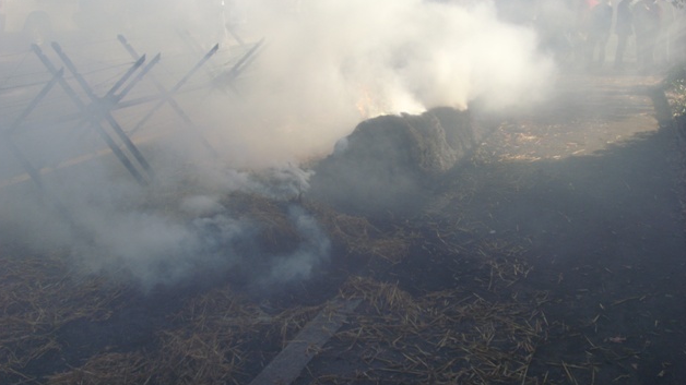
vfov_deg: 29.7
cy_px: 168
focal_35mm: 40
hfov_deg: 50.5
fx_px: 727
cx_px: 340
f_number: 3.5
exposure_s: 1/350
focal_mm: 6
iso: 80
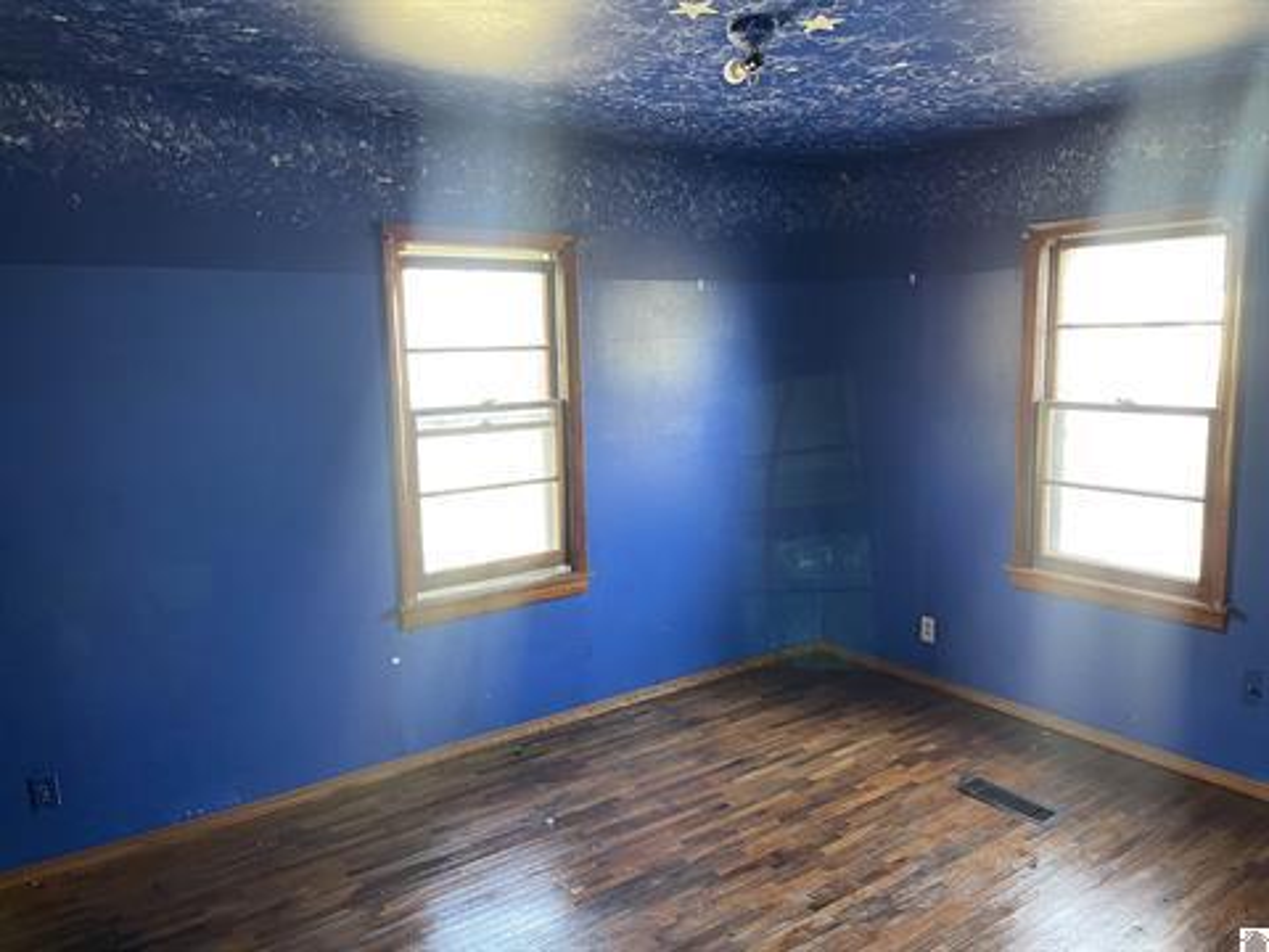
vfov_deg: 54.9
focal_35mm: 25
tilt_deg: -8.3
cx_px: 634
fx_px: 916
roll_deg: +0.5
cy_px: 476
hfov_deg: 69.4
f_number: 1.6
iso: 250
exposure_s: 1/60
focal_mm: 5.1
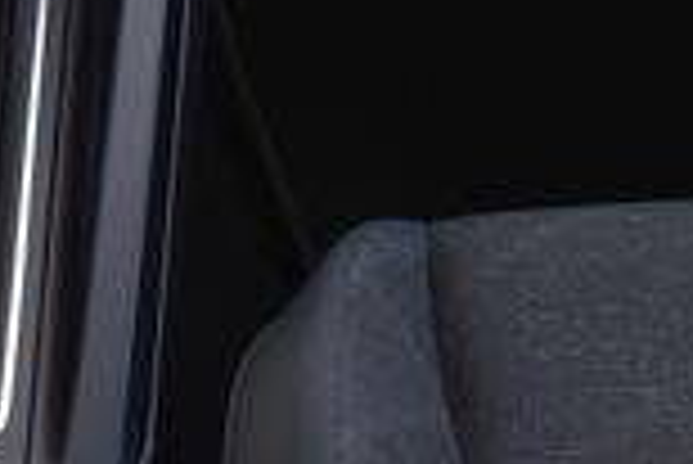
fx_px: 3757
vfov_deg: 6.5
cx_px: -158
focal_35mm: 195
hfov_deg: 10.4
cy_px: -876
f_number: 6.3
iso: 400
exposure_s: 1/160
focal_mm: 20
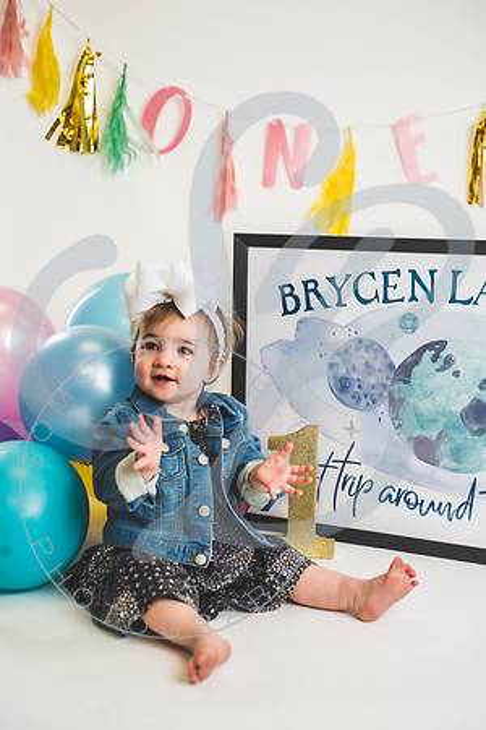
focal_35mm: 50
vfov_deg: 39.6
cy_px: 365
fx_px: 1012
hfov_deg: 27.0
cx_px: 243
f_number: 2.8
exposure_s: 1/160
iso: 200
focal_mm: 50
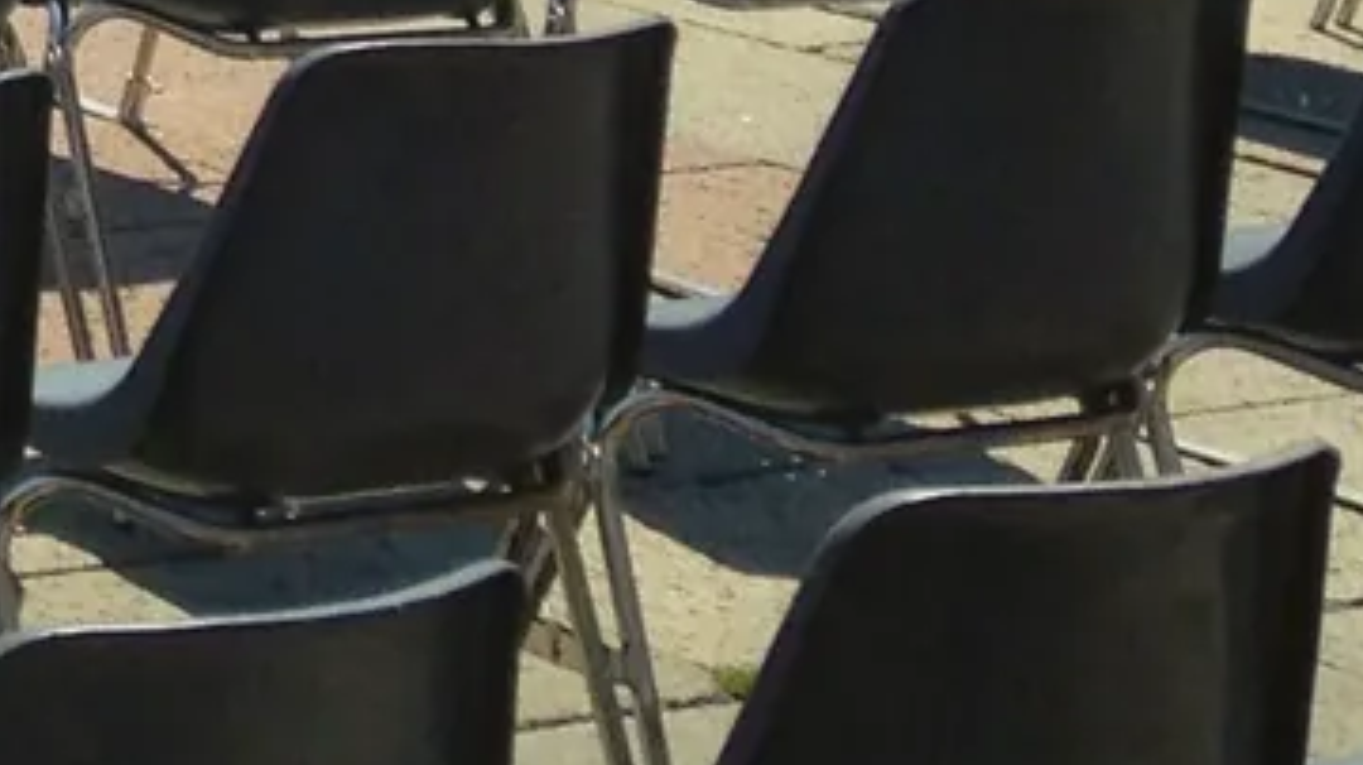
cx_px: -1643
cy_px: -1428
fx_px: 6935
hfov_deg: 10.1
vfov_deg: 5.9
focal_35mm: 192
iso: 50
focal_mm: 4.12
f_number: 2.4
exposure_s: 1/1695
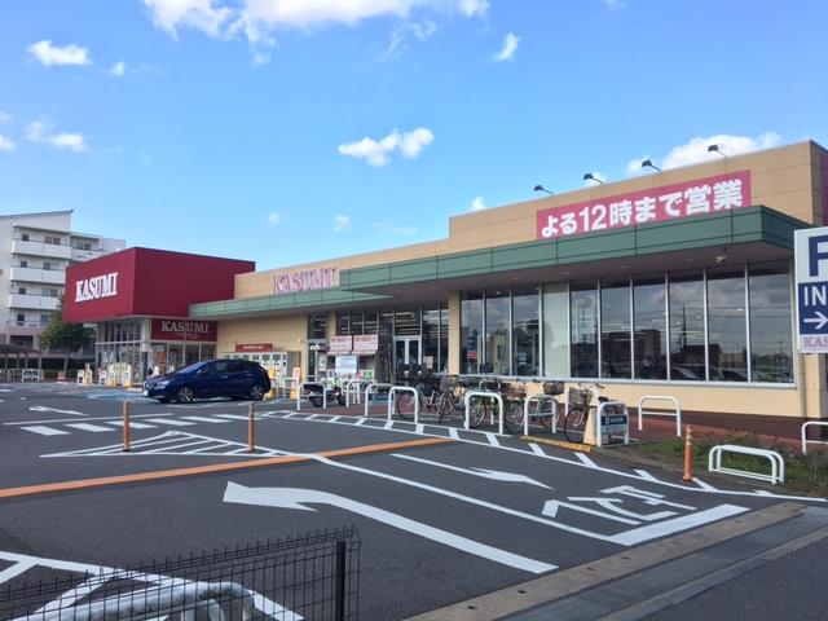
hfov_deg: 61.7
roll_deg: -0.3
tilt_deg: +6.6
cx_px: 414
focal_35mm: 29
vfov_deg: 48.2
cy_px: 310
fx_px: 694
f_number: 2.2
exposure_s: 1/625
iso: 25
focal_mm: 4.15
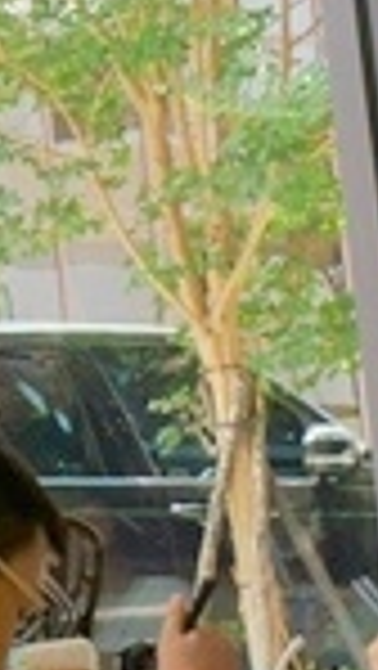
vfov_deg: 12.1
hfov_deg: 6.6
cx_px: -554
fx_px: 3095
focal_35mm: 174
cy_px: -119
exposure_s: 1/800
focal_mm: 31
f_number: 5
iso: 1000
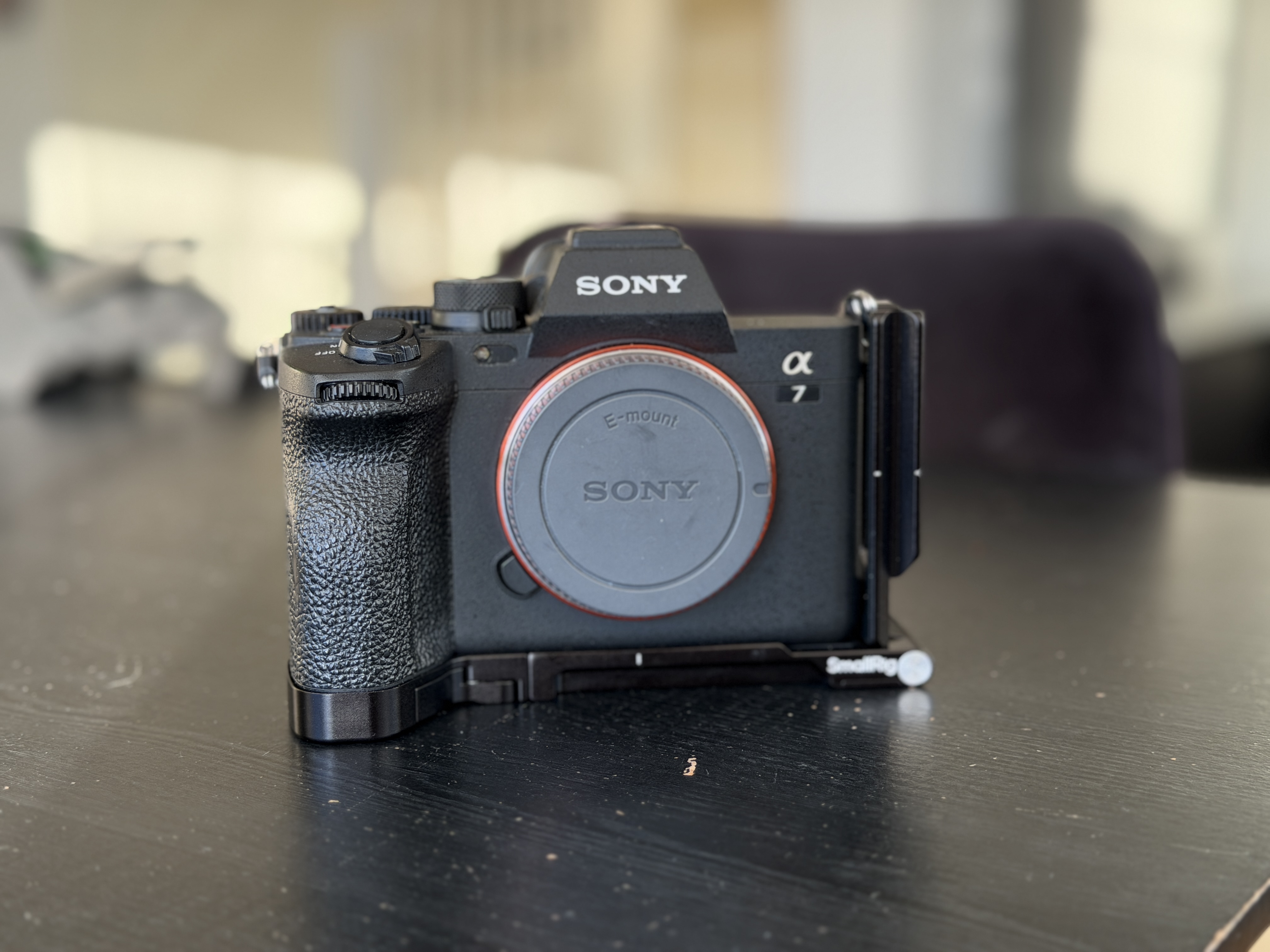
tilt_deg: -10.1
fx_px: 1761
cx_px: 635
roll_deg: +0.6
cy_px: 476
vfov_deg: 30.3
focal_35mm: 48
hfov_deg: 39.7
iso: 100
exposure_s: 1/140
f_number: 1.78
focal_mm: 6.76
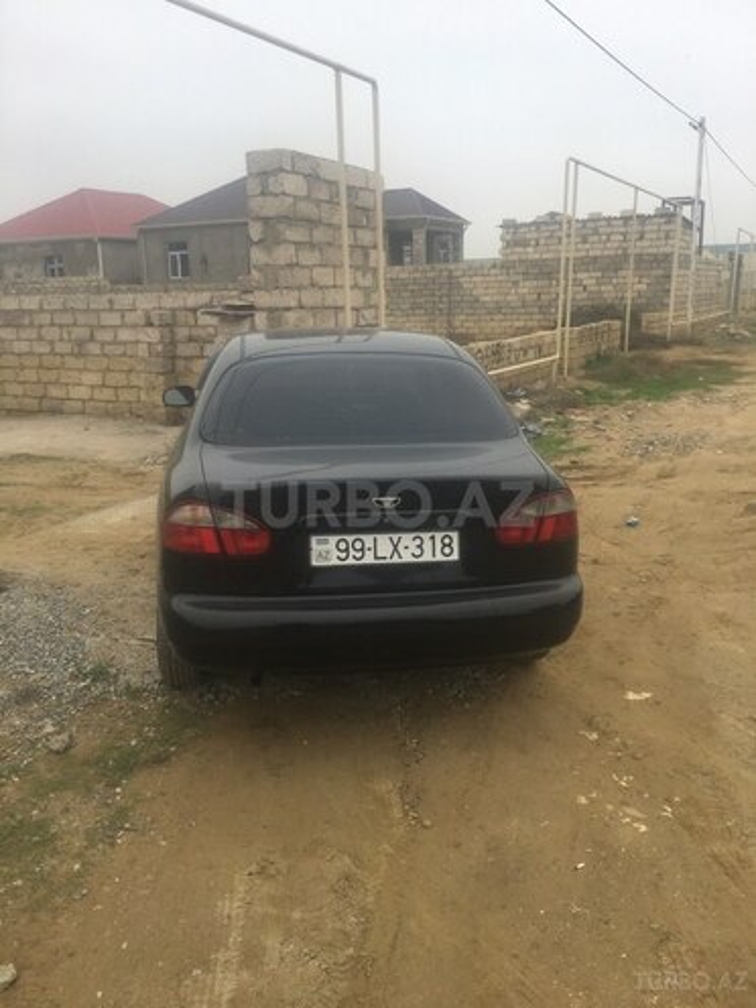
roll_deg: +0.2
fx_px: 844
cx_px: 378
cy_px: 504
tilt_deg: -13.1
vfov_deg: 61.7
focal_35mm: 29
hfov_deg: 48.2
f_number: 2.2
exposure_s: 1/276
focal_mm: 4.15
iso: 25
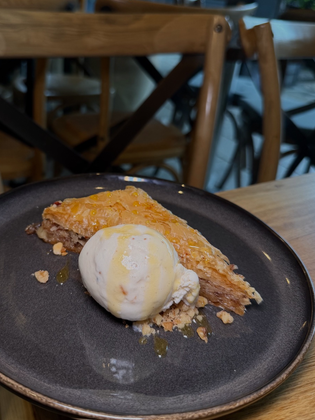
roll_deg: -5.8
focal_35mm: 32
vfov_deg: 56.7
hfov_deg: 43.8
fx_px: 388
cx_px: 118
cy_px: 190
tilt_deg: -27.1
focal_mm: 6.76
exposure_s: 1/121
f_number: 1.78
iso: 64
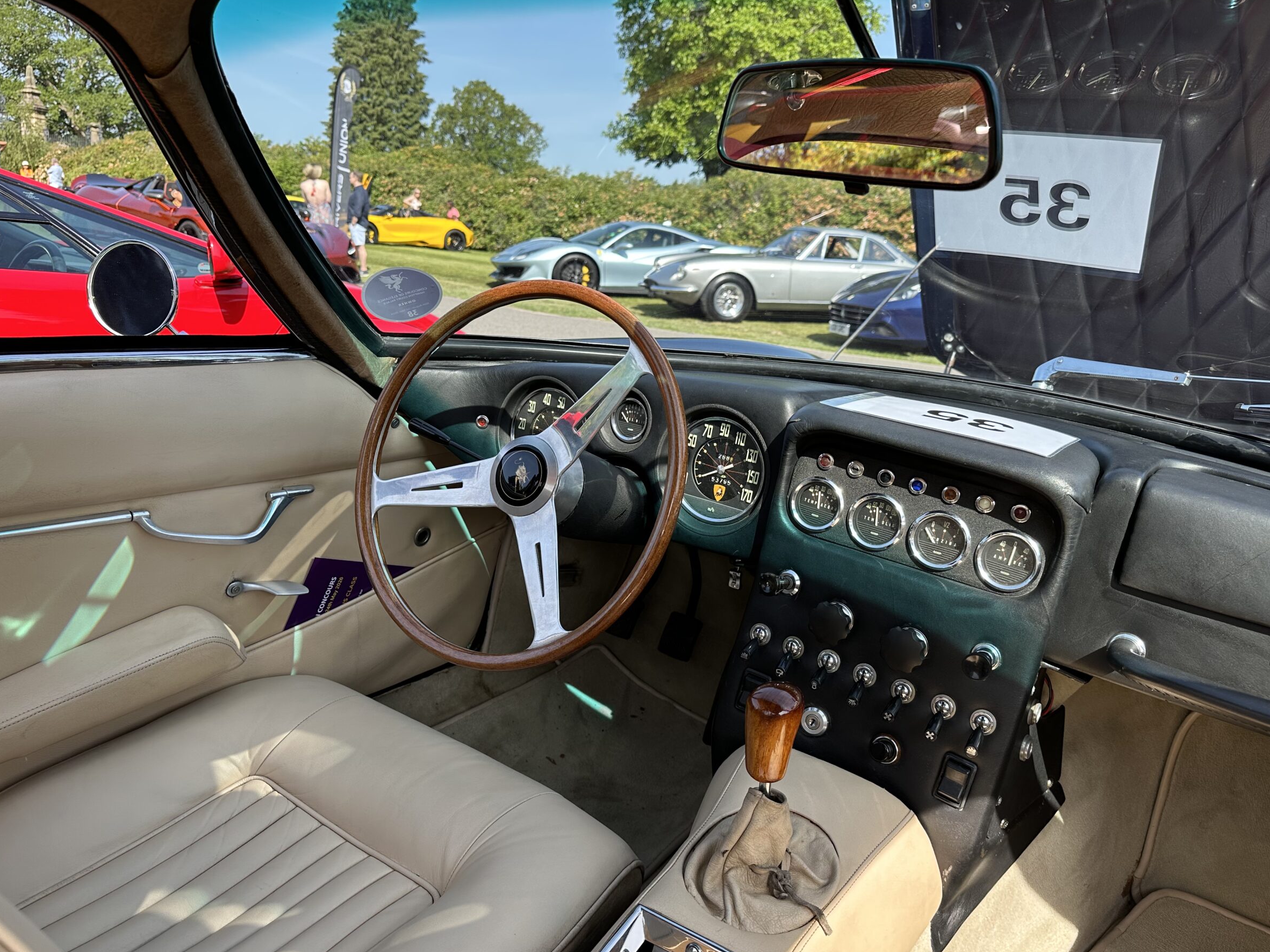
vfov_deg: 53.0
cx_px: 634
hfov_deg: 67.3
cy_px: 509
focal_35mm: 26
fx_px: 954
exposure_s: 1/927
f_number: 1.78
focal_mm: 6.86
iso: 80
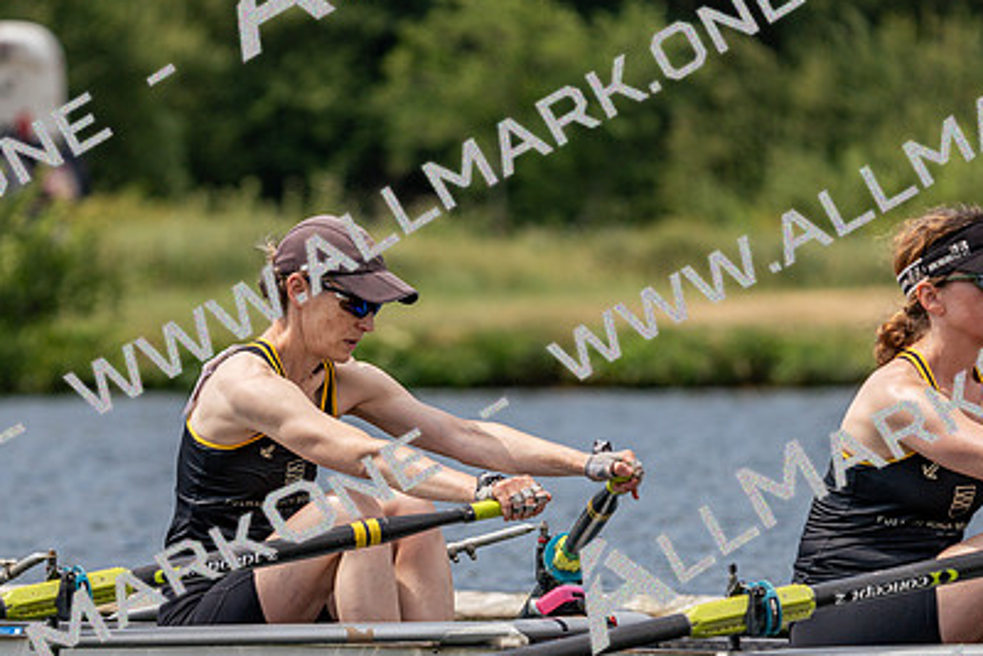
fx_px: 11608
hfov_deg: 4.8
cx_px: 369
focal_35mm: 425
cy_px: 421
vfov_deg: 3.2
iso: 250
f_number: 5.6
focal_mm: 293
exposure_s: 1/1600
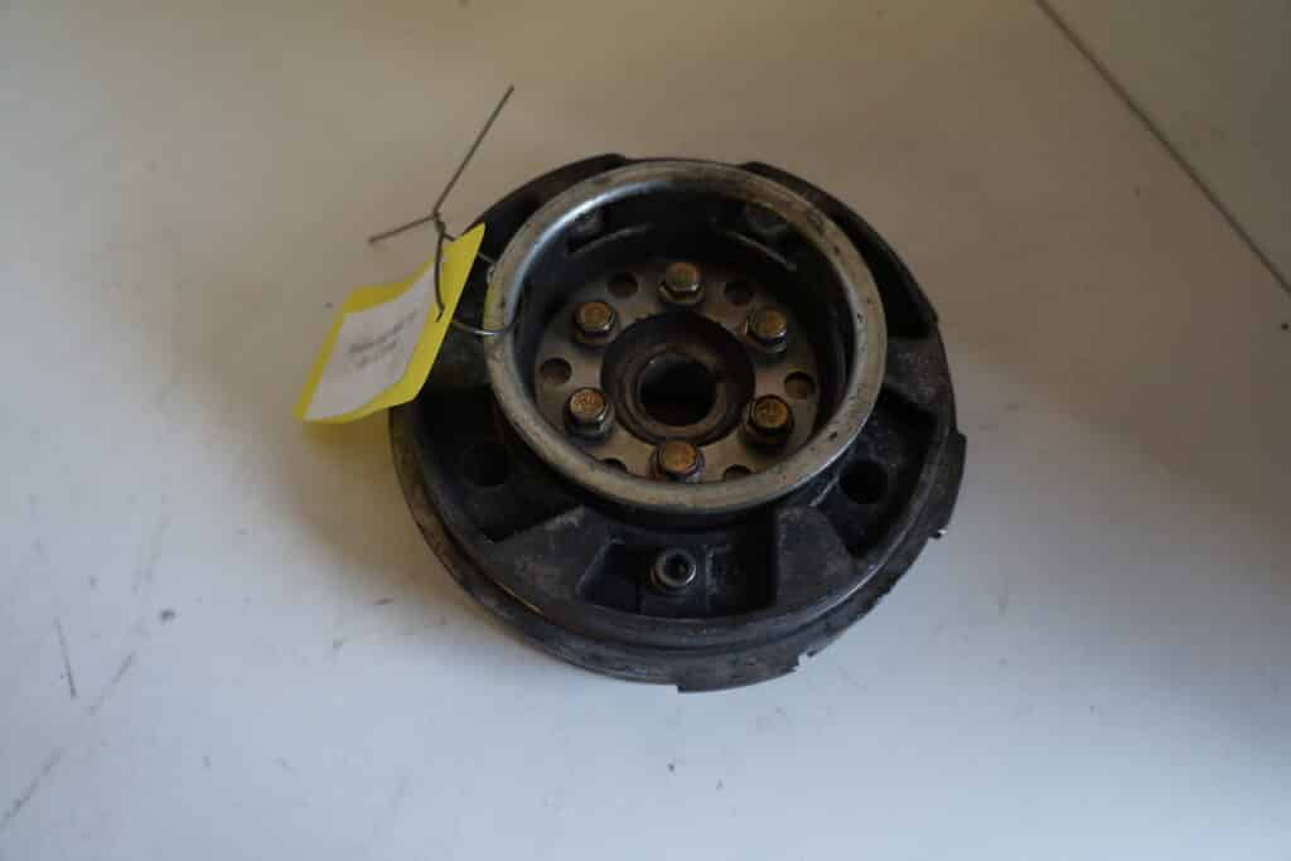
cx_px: 646
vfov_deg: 47.9
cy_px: 430
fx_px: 968
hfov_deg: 67.4
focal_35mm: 27
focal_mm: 18
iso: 250
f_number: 3.5
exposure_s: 1/60
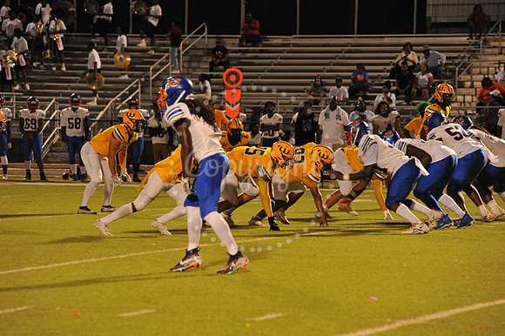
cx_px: 252
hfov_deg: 10.3
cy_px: 168
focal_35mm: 200
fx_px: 2804
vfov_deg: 6.9
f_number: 6.3
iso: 3200
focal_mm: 200
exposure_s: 1/160
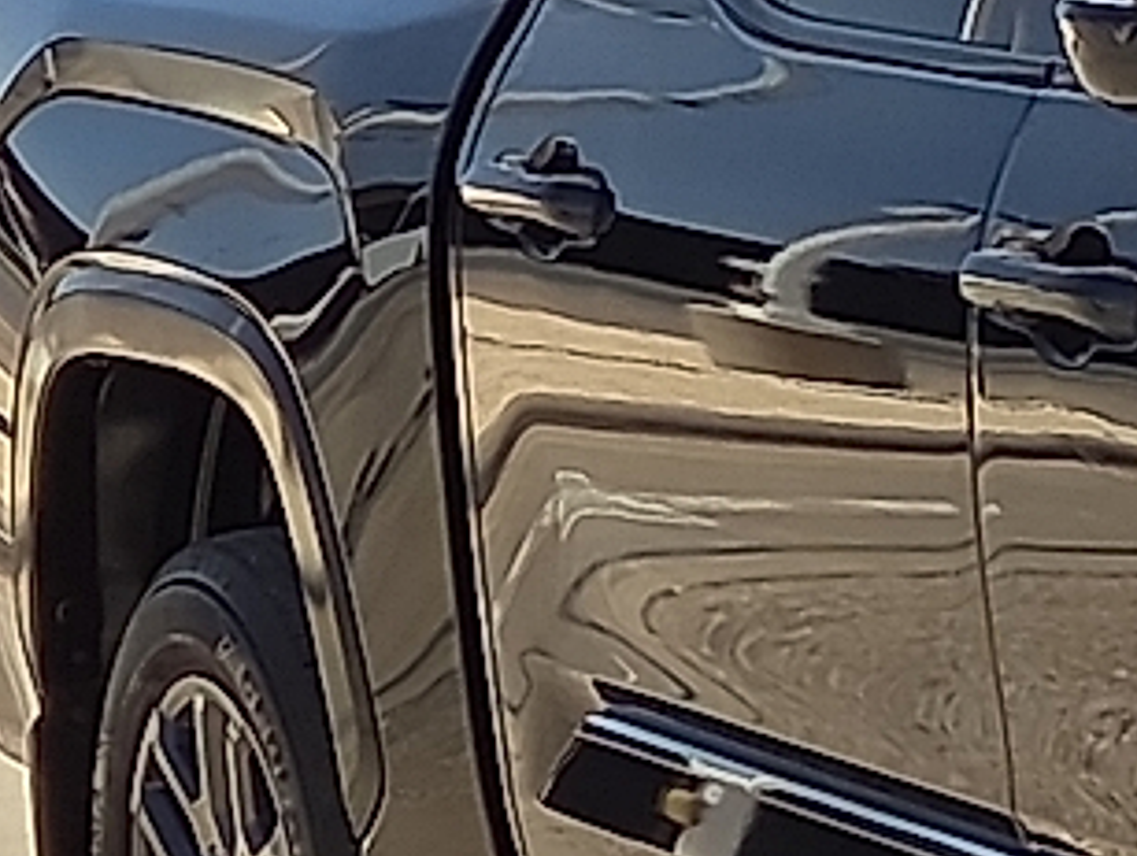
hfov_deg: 8.8
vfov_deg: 7.3
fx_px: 6676
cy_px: 763
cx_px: 2704
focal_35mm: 203
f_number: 1.8
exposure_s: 1/1250
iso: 25
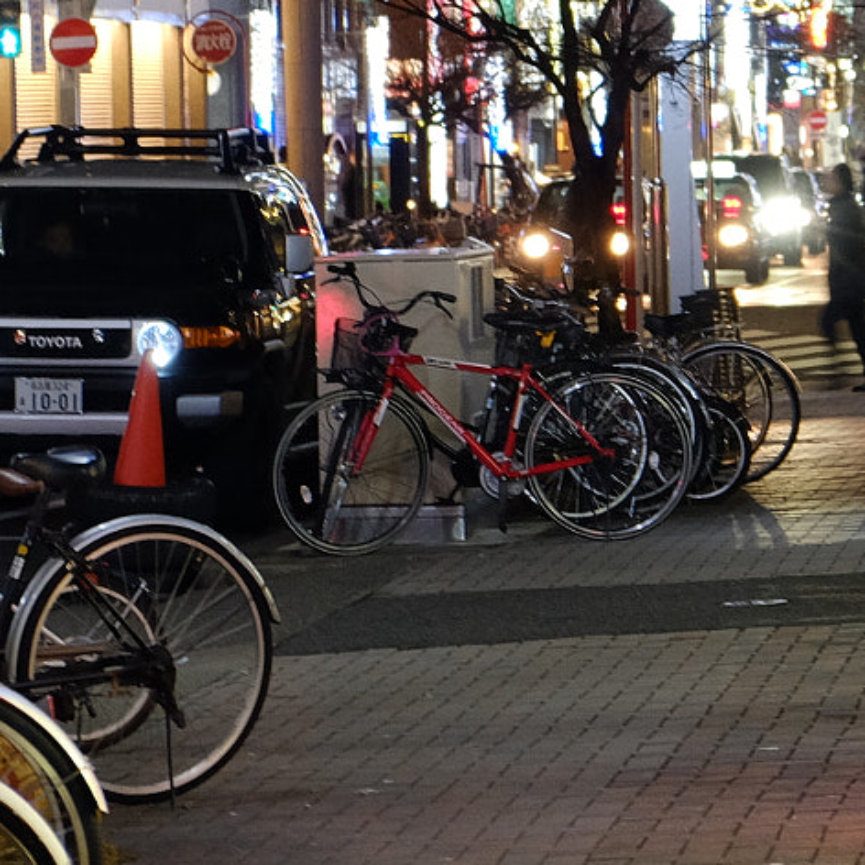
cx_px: 467
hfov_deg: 7.3
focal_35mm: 239
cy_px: 361
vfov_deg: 7.3
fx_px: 6757
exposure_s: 1/20
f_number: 4
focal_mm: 55
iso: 1600
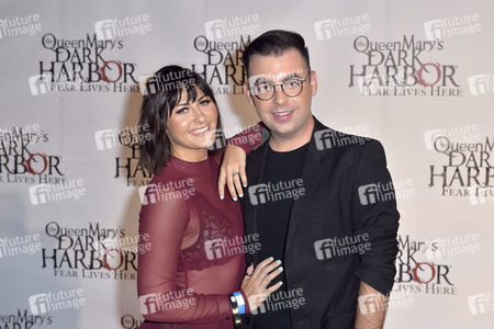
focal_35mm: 50
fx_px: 686
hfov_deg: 39.6
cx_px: 247
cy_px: 164
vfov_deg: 27.0
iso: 400
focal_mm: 50
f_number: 5.6
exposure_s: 1/250
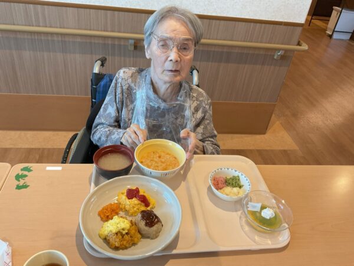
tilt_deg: -35.2
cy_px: 133
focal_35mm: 29
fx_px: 297
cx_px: 177
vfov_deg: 48.2
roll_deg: -7.0
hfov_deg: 61.7
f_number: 1.8
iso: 64
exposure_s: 1/60
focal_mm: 3
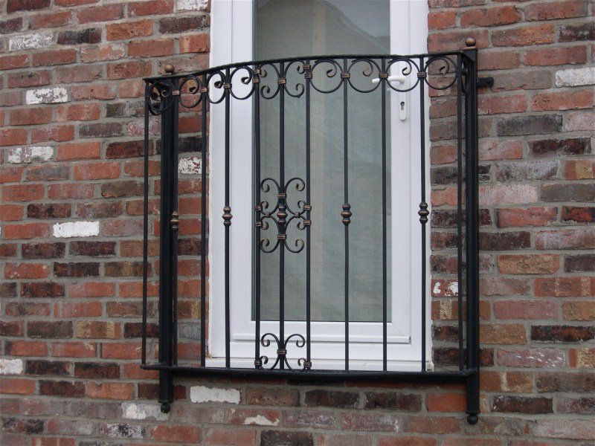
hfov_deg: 31.2
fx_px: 1066
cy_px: 223
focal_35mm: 62
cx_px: 298
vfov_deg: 23.7
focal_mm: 13.2
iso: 100
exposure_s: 1/91.2
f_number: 3.5
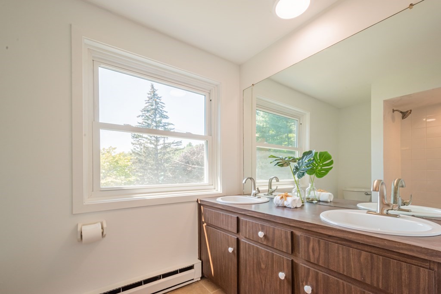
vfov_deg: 77.3
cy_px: 147
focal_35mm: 15
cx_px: 220
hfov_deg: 100.4
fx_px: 184
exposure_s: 1/30
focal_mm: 10
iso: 400
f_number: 22
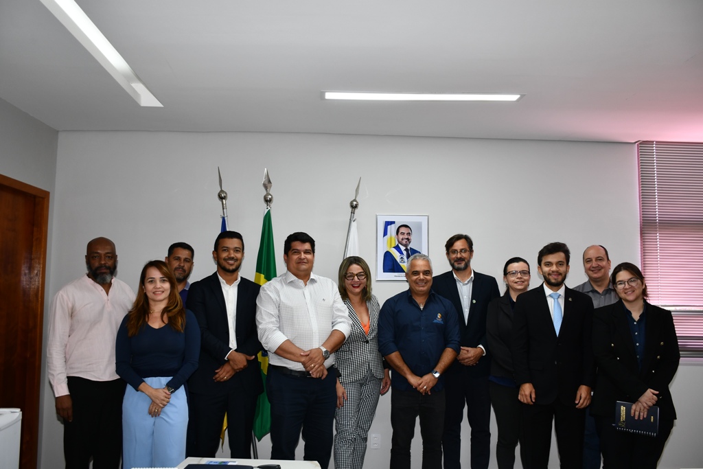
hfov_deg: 61.9
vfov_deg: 43.6
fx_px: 586
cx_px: 352
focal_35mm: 30
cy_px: 234
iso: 360
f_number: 4
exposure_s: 1/60
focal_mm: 20
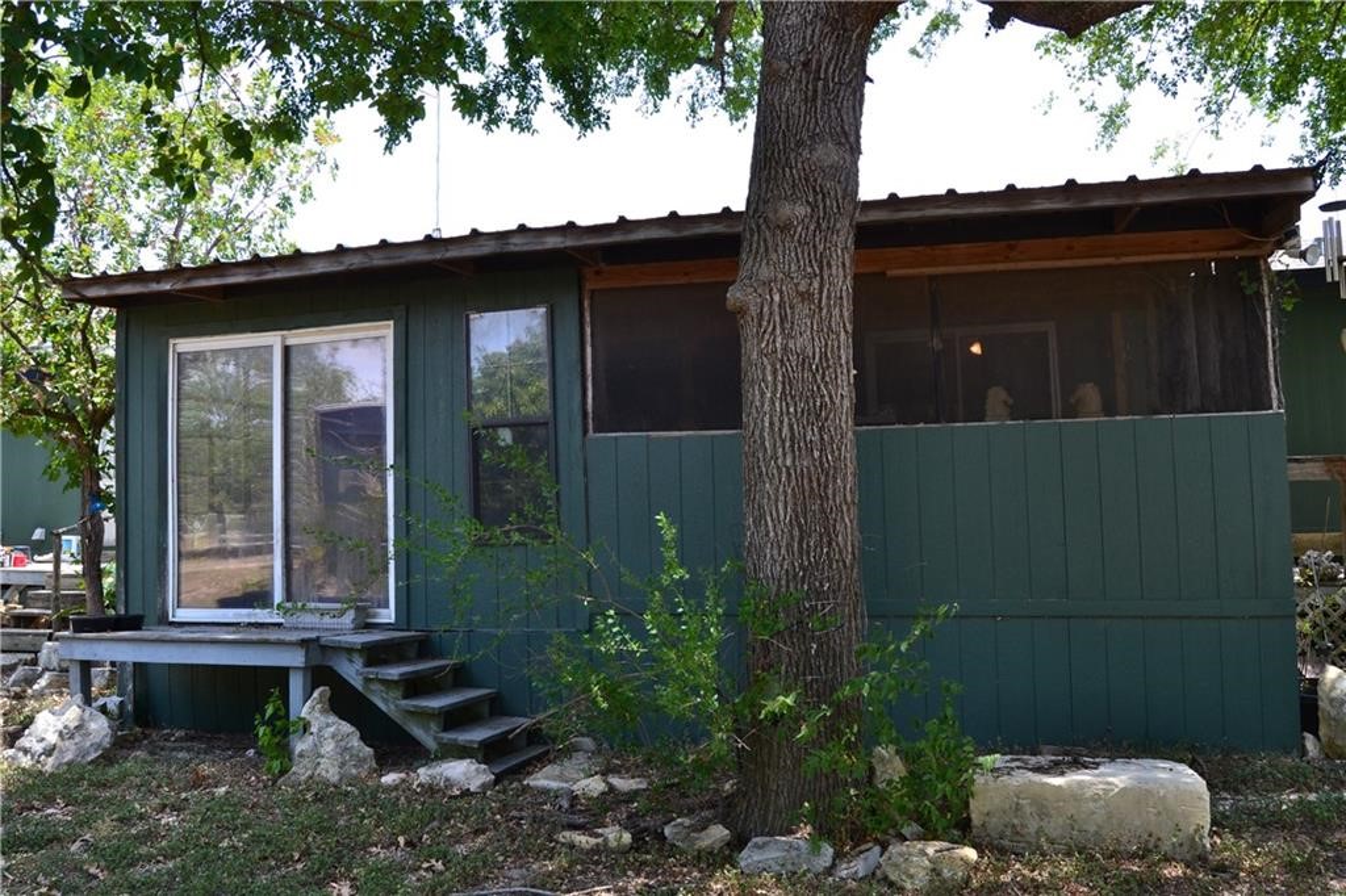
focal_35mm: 27
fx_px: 1009
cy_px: 448
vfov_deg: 47.9
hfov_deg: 67.4
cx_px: 673
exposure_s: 1/125
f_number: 9
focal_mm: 18
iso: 400
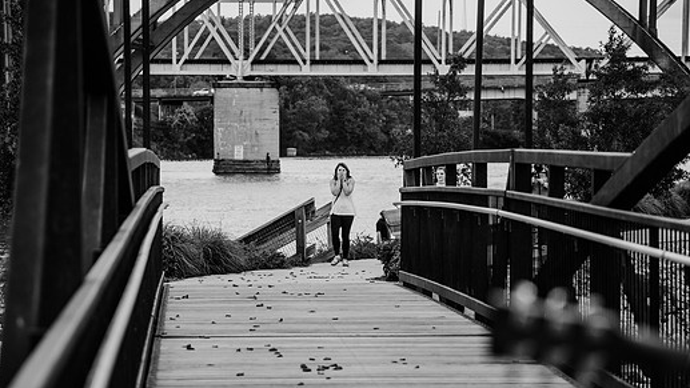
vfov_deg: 8.6
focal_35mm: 141
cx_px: 352
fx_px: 2580
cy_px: 213
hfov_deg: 15.2
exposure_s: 1/640
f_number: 4
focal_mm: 120
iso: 400
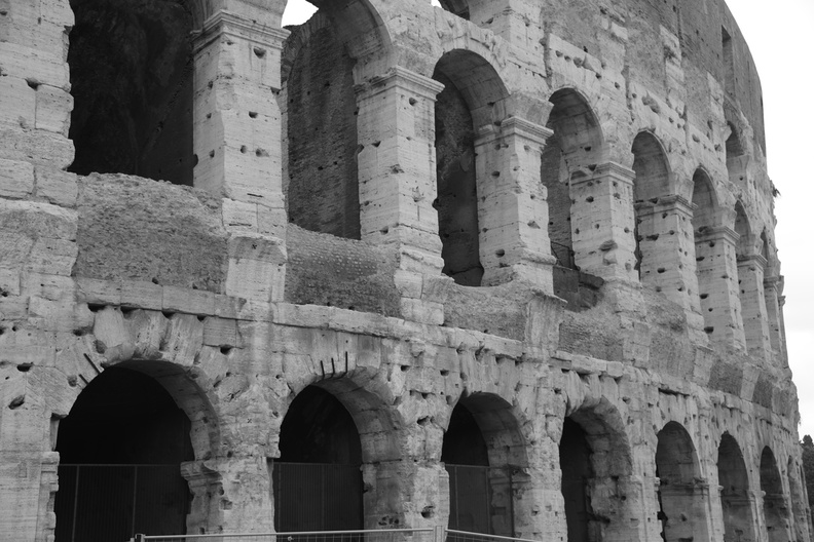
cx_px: 407
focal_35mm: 50
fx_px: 1130
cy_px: 271
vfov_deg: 27.0
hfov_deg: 39.6
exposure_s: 1/20
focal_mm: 50
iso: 100
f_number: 4.5
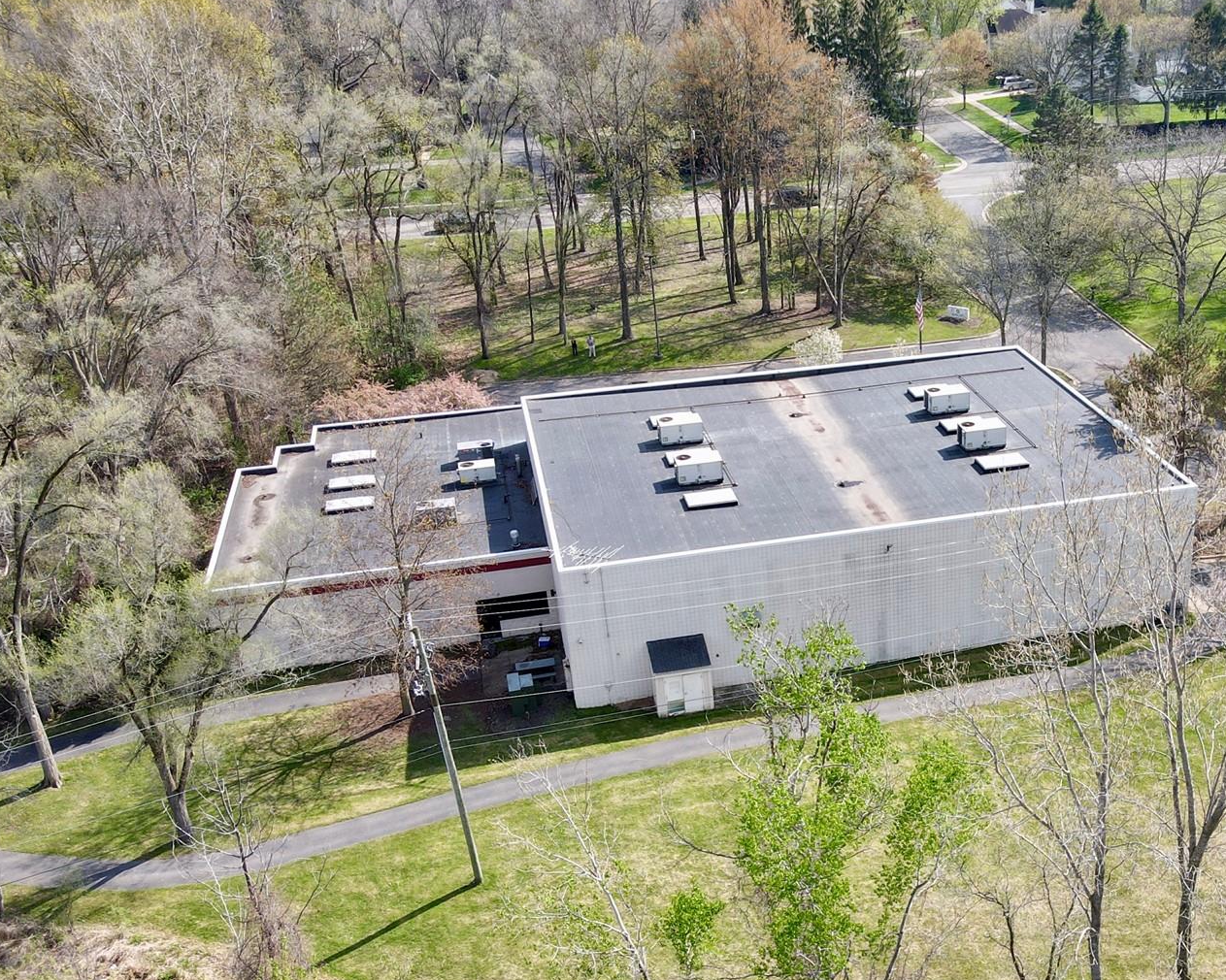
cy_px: 612
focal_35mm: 38
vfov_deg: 38.9
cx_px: 927
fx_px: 1379
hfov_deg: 46.2
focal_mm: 4.5
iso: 100
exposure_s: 1/320
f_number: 2.8
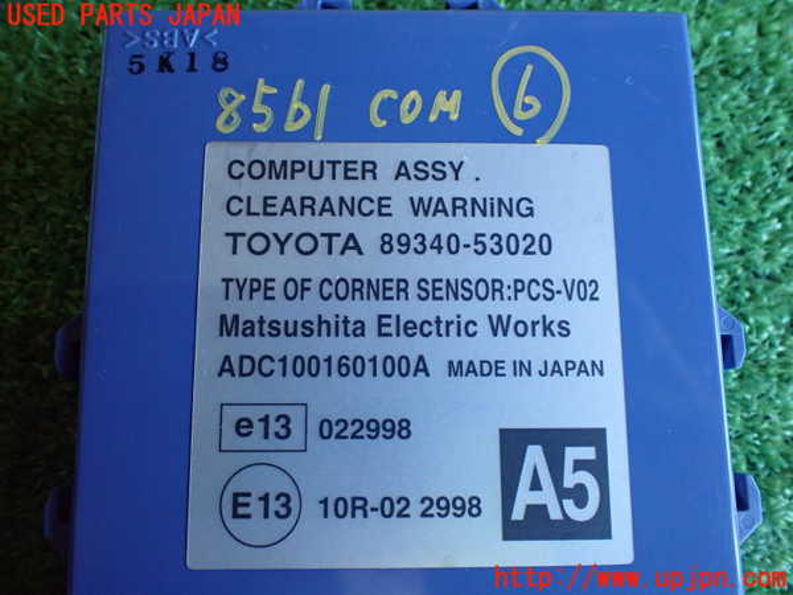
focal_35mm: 30
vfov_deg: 46.8
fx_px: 687
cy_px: 298
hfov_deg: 60.0
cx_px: 396
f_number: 2.3
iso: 800
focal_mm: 5.4
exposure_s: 1/100
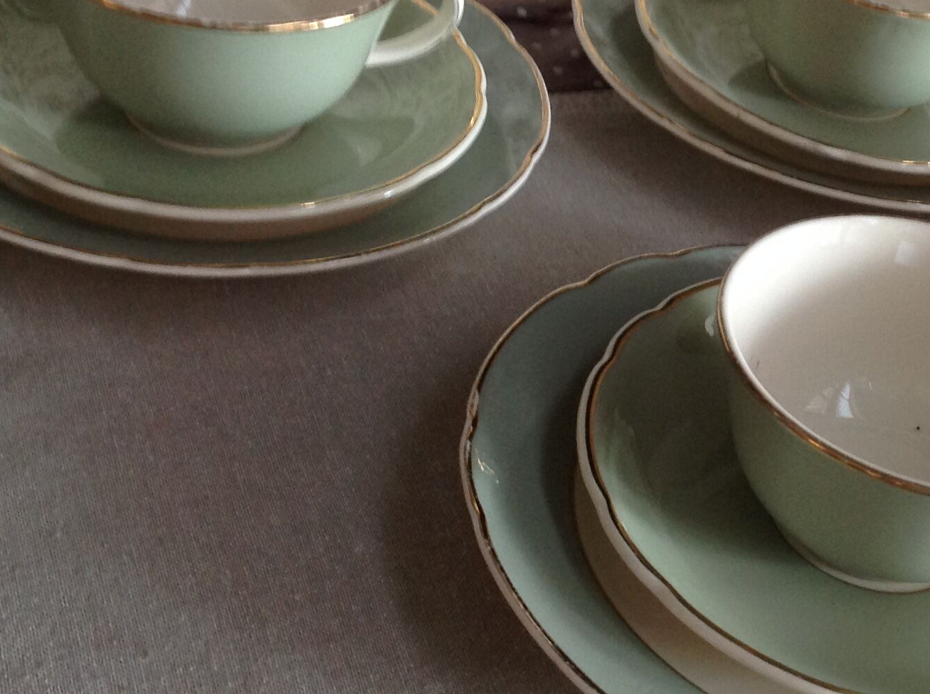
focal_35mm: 68
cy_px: 251
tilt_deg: -35.7
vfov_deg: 21.5
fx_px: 1824
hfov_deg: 28.0
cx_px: 752
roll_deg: -16.2
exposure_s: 1/15
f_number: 2.4
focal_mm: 4.28
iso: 125
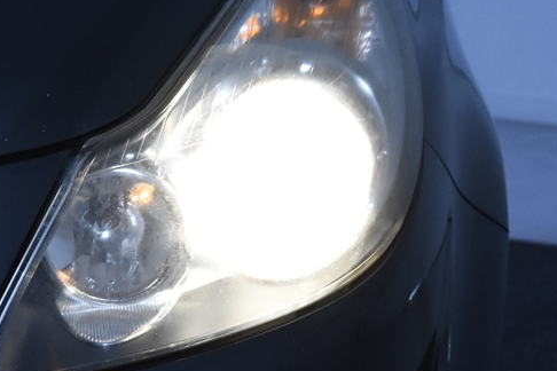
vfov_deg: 6.1
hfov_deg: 8.7
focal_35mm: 225
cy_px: 370
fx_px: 3481
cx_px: -512
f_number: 7.1
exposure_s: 1/200
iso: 1600
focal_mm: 38
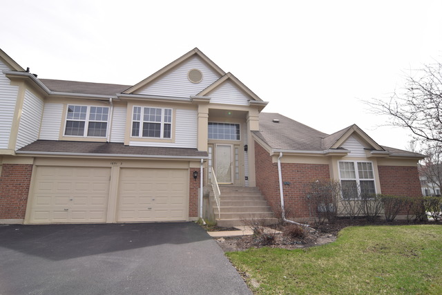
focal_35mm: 18
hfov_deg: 90.0
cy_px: 148
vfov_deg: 67.4
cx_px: 221
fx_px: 221
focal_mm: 12
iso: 200
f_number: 10
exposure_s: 1/200
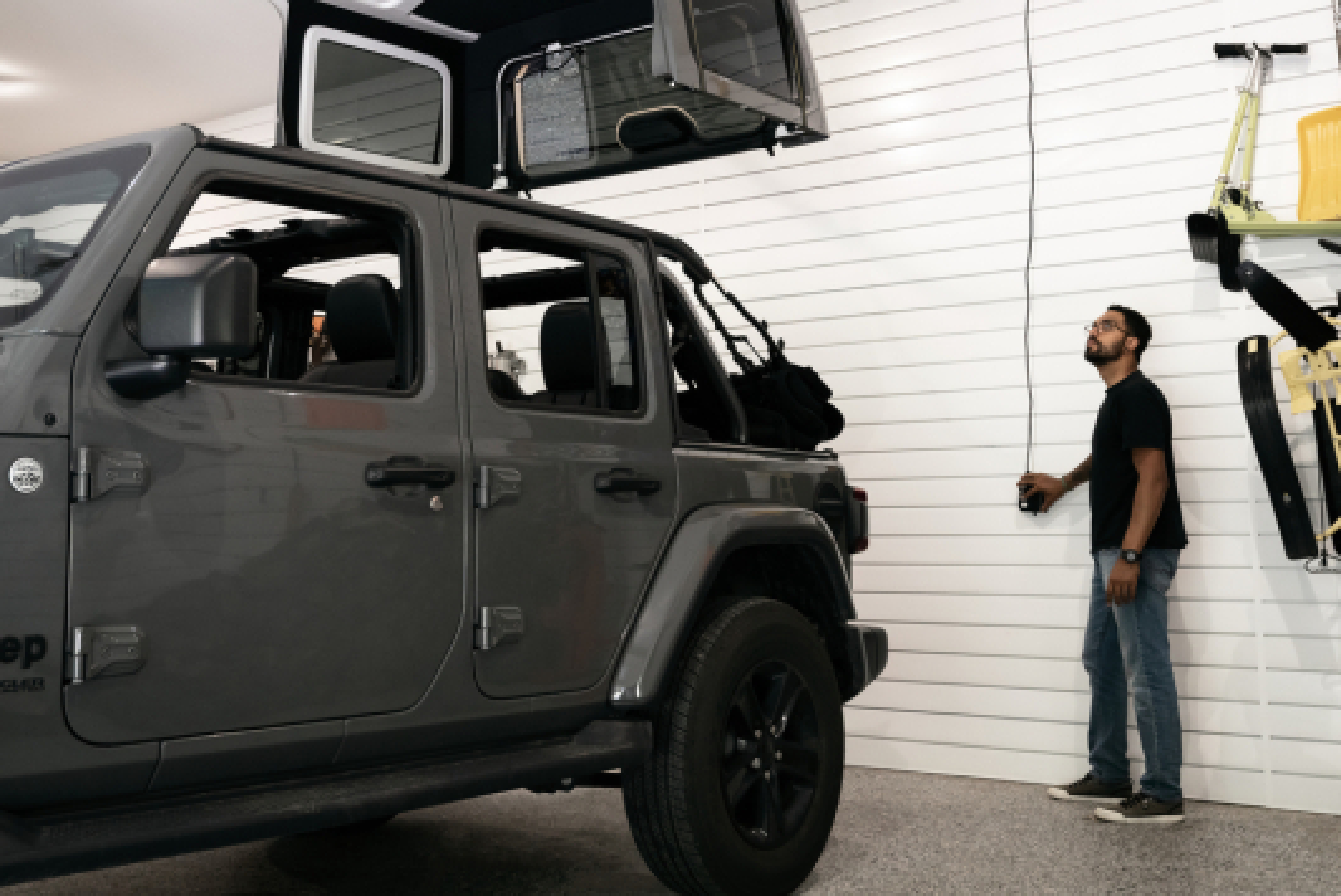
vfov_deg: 31.8
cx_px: 614
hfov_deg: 46.3
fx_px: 1565
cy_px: 340
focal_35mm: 42
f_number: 5.6
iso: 800
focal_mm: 28
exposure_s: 1/100
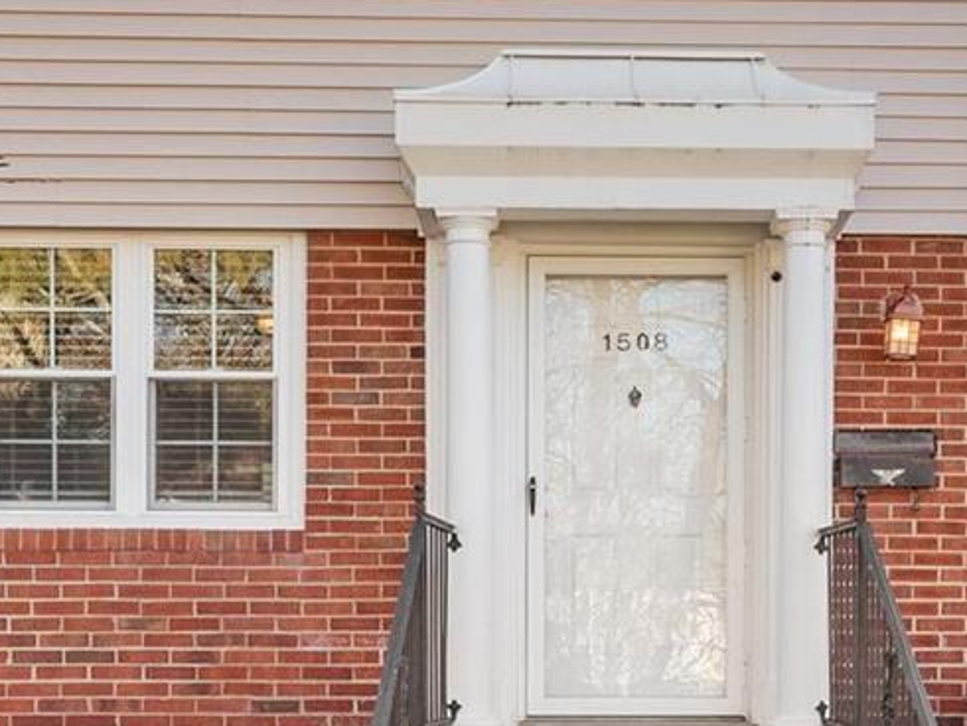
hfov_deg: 28.0
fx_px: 1928
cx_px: 633
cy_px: 347
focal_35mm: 69
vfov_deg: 21.3
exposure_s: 1/200
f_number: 8
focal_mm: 11
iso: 400
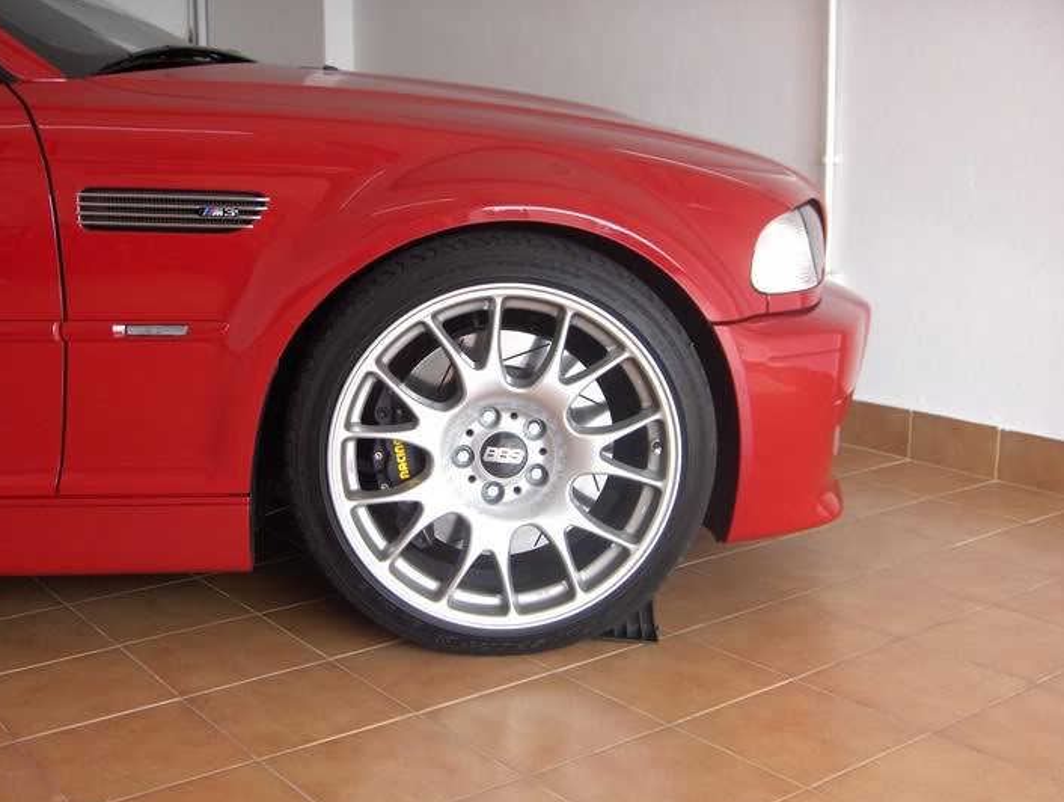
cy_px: 425
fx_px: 1355
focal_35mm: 44
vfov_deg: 33.0
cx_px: 468
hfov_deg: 42.8
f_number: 2.8
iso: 110
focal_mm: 8
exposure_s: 1/145
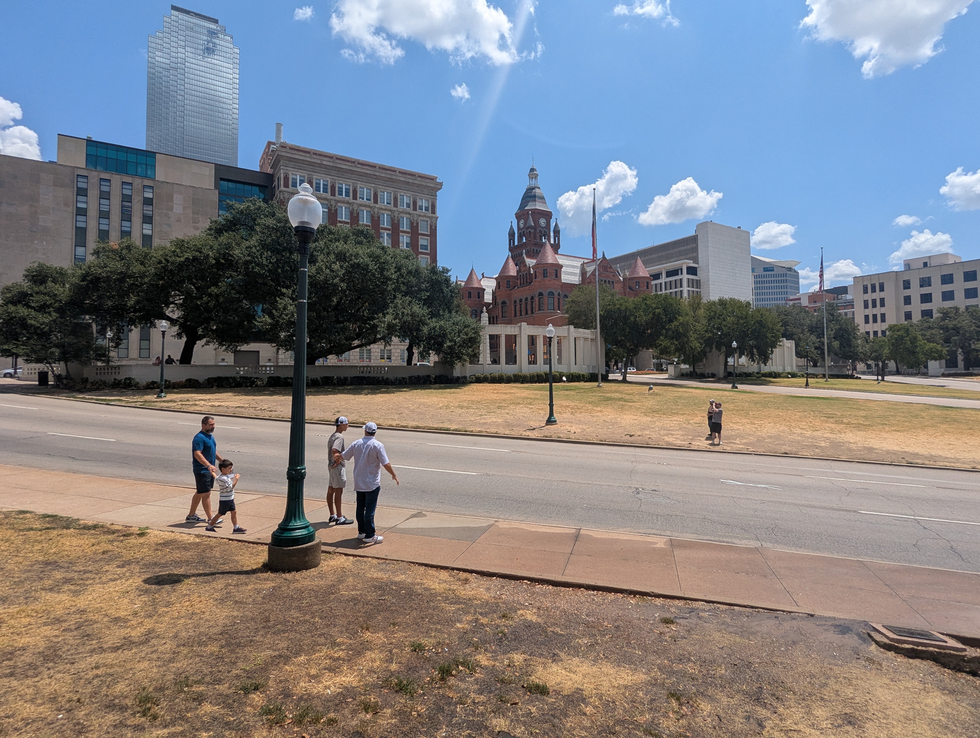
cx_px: 511
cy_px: 360
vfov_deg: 71.7
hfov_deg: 87.6
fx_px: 510
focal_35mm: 18
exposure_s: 1/2571
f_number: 2.2
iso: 46
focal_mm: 2.35
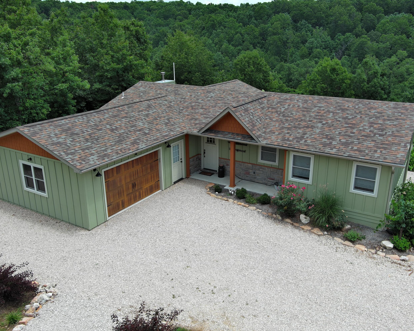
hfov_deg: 54.2
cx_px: 213
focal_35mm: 33
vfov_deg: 44.5
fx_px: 404
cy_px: 164
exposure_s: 1/936
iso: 100
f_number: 2.8
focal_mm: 10.57
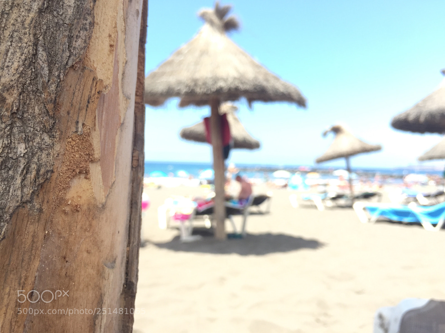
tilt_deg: -0.7
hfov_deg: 61.7
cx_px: 222
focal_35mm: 29
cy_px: 166
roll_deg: -2.7
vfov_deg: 48.2
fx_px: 373
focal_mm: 4.15
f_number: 2.2
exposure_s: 1/488
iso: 32
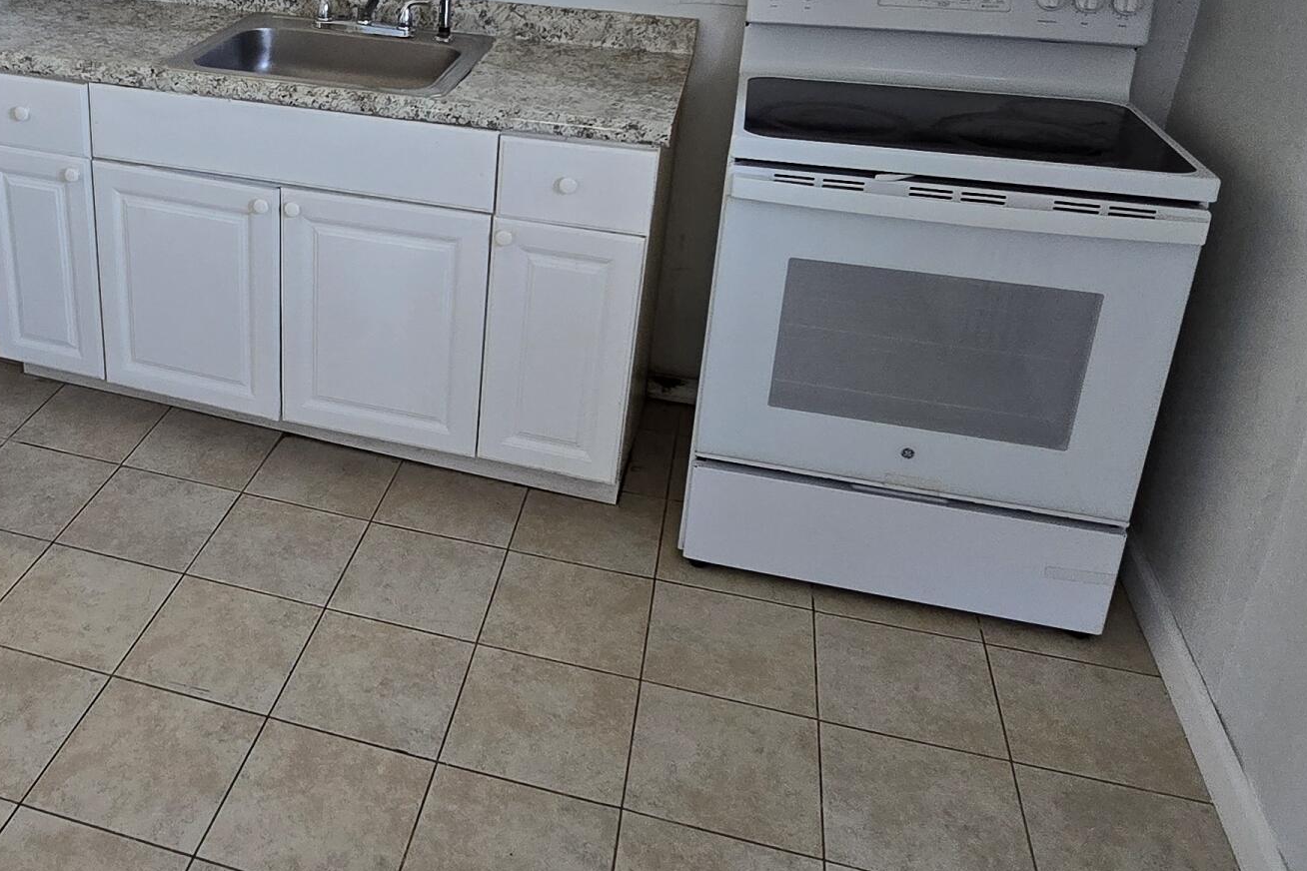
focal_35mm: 31
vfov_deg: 40.8
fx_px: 1125
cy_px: 193
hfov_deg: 57.7
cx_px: 356
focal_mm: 2.2
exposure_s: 1/60
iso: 250
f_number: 2.2
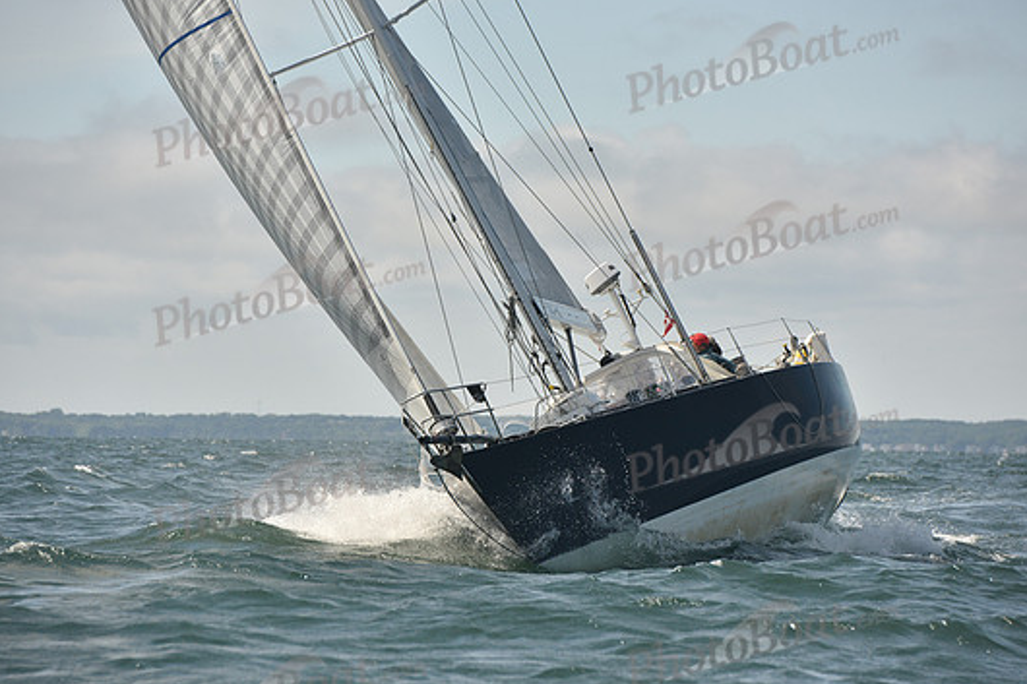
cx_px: 527
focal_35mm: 219
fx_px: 6245
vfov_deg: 6.3
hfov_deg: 9.4
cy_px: 369
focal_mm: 200
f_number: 6.3
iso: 320
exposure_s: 1/1000
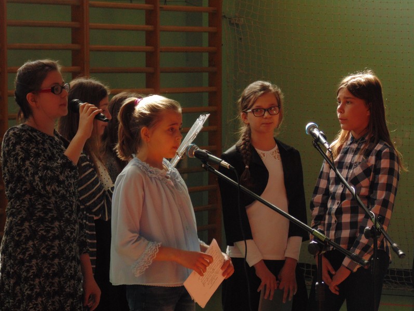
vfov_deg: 9.5
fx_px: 1865
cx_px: 208
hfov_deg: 12.7
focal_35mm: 156
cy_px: 156
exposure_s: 1/60
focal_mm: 27.8
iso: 200
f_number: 5.2
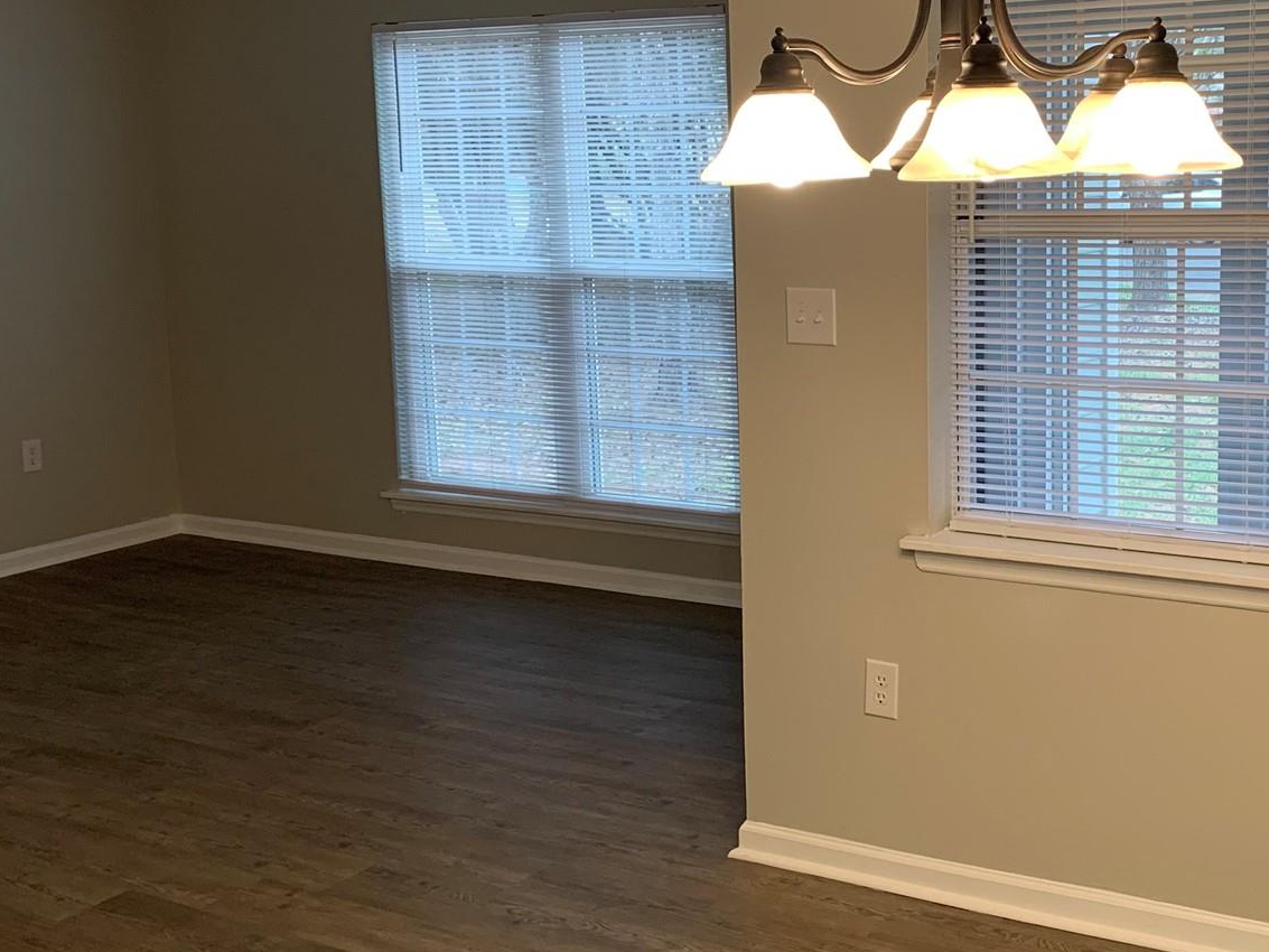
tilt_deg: -7.6
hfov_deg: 39.6
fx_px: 1723
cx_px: 908
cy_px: 402
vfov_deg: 30.8
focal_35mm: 47
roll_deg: +0.2
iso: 80
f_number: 1.8
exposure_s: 1/60
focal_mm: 4.25
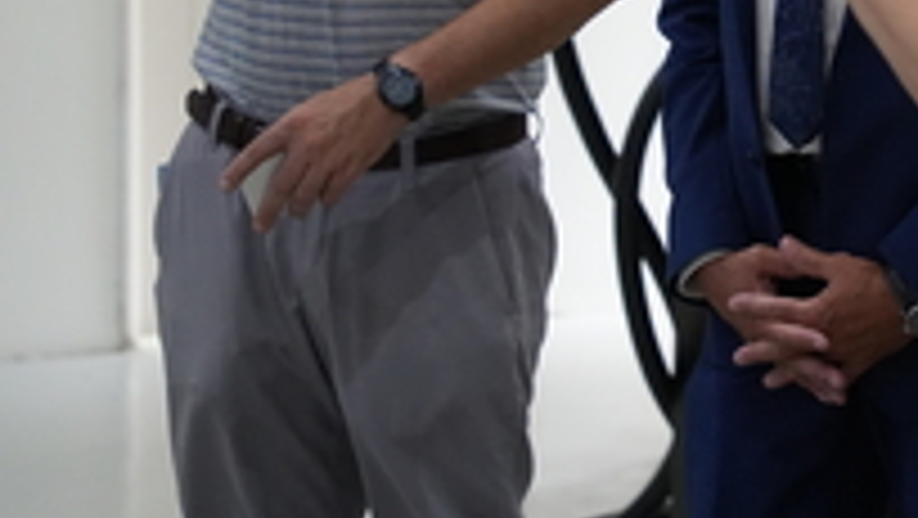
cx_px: 1044
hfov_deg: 8.5
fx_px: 6113
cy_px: -137
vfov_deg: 4.8
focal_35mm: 251
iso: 6400
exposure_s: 1/320
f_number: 4.5
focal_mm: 98
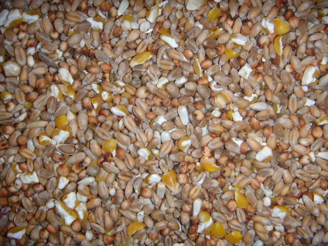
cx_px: 164
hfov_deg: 49.0
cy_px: 123
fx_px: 360
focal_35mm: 38
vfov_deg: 37.7
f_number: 3.5
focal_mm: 6.4
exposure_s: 1/60.2
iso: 64
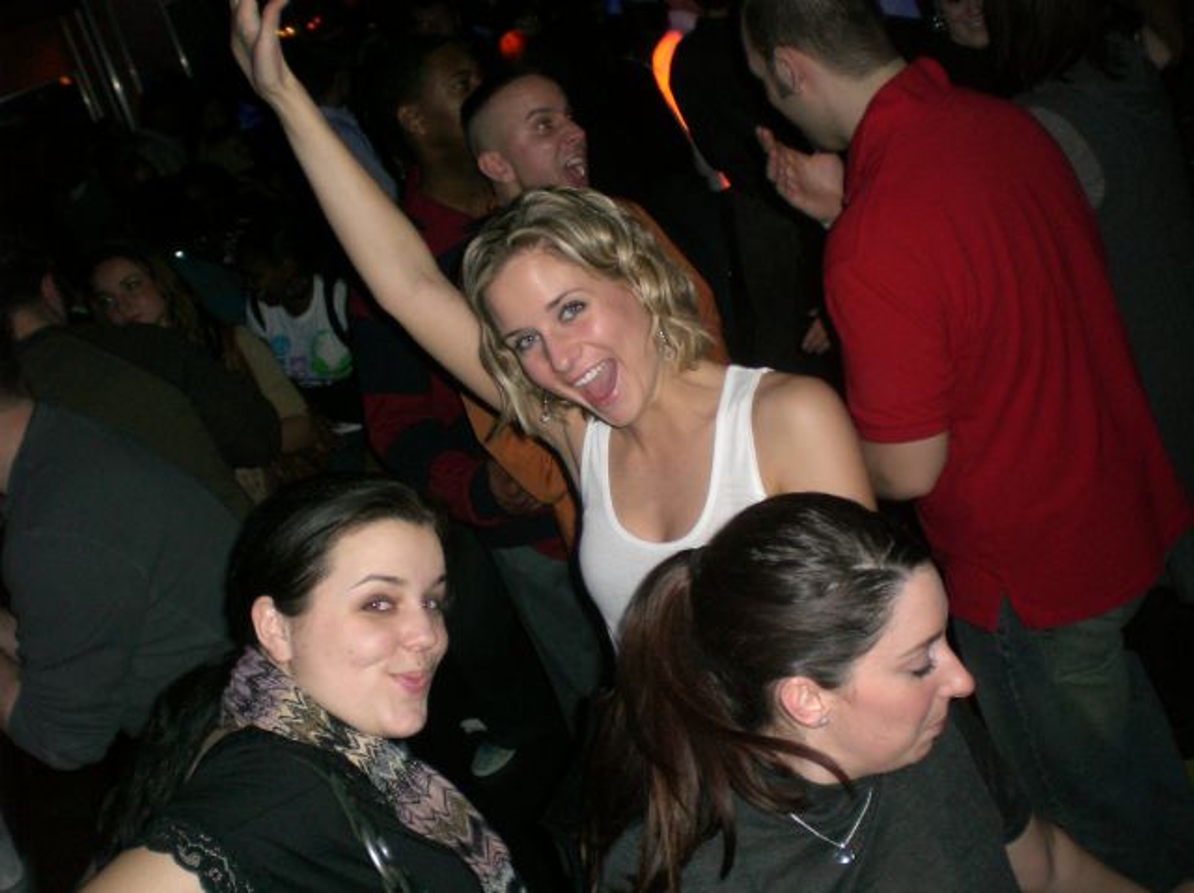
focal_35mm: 38
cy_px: 446
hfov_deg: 49.0
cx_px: 597
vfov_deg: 37.7
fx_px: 1310
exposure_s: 1/60
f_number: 3.1
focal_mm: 6.3
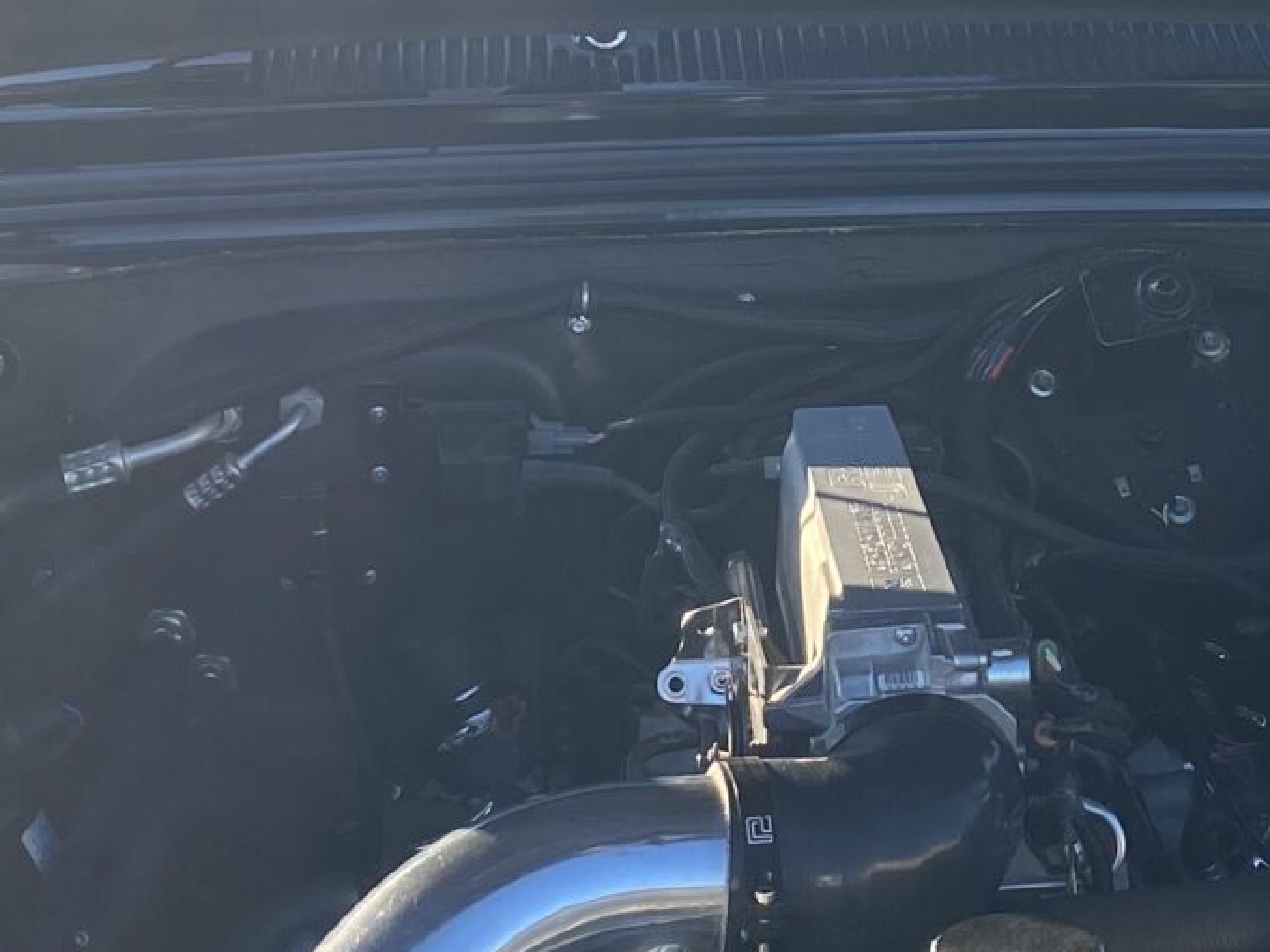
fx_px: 3595
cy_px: 22
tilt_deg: -13.7
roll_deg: -1.6
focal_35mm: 98
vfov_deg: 14.9
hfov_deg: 19.9
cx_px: 885
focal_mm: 4.25
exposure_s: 1/757
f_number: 1.8
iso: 32
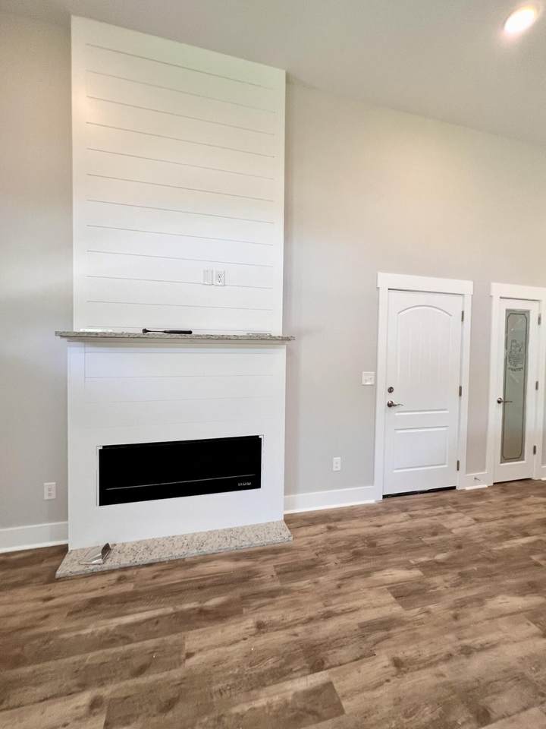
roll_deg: -0.2
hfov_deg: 89.9
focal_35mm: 13
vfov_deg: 106.2
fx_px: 273
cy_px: 364
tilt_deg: -2.3
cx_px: 273
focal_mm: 1.57
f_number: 1.8
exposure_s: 1/120
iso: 160
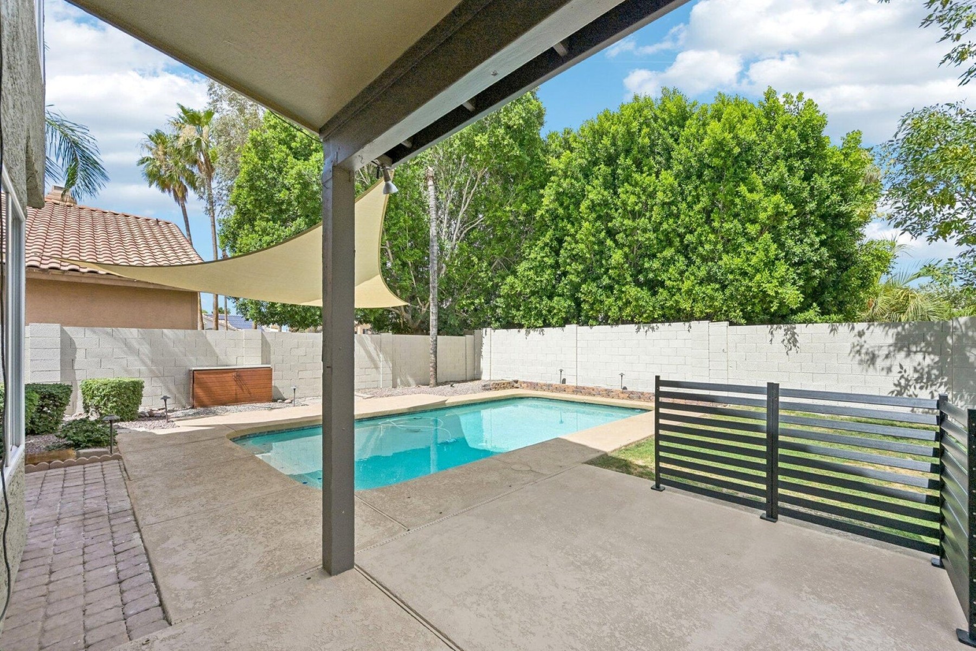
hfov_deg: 104.3
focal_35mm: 14
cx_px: 488
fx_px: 380
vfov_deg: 81.2
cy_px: 326
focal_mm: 14
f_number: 8
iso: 640
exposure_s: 1/1600
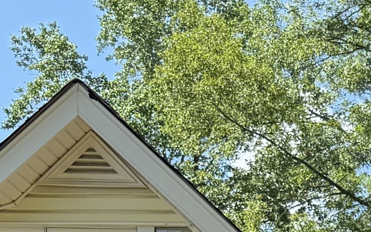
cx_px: 654
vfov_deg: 8.2
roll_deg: -0.4
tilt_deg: +0.5
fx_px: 1425
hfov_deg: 13.4
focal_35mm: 141
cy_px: 647
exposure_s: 1/1855
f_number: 1.78
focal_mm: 6.76
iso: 80
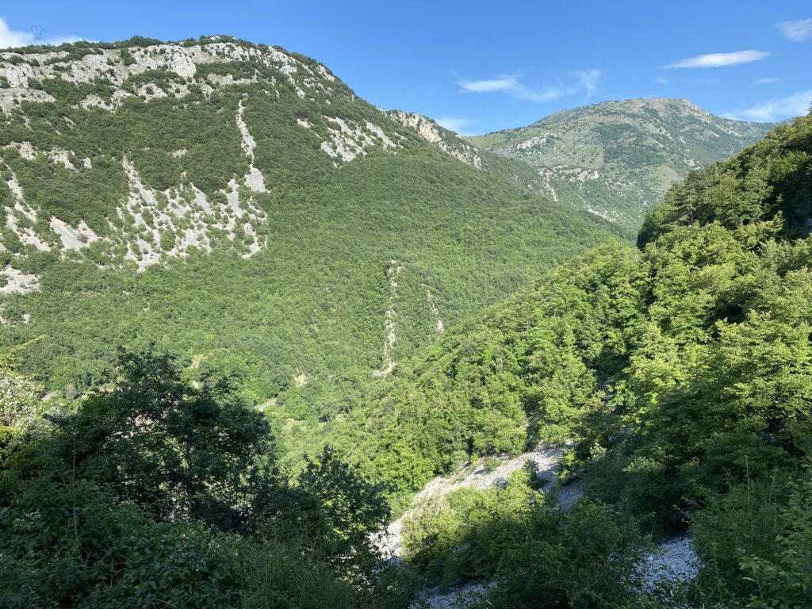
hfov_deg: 67.3
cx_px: 406
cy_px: 304
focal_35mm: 26
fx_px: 610
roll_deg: +0.5
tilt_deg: -10.2
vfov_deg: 53.1
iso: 32
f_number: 1.8
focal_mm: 4.25
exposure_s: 1/1316
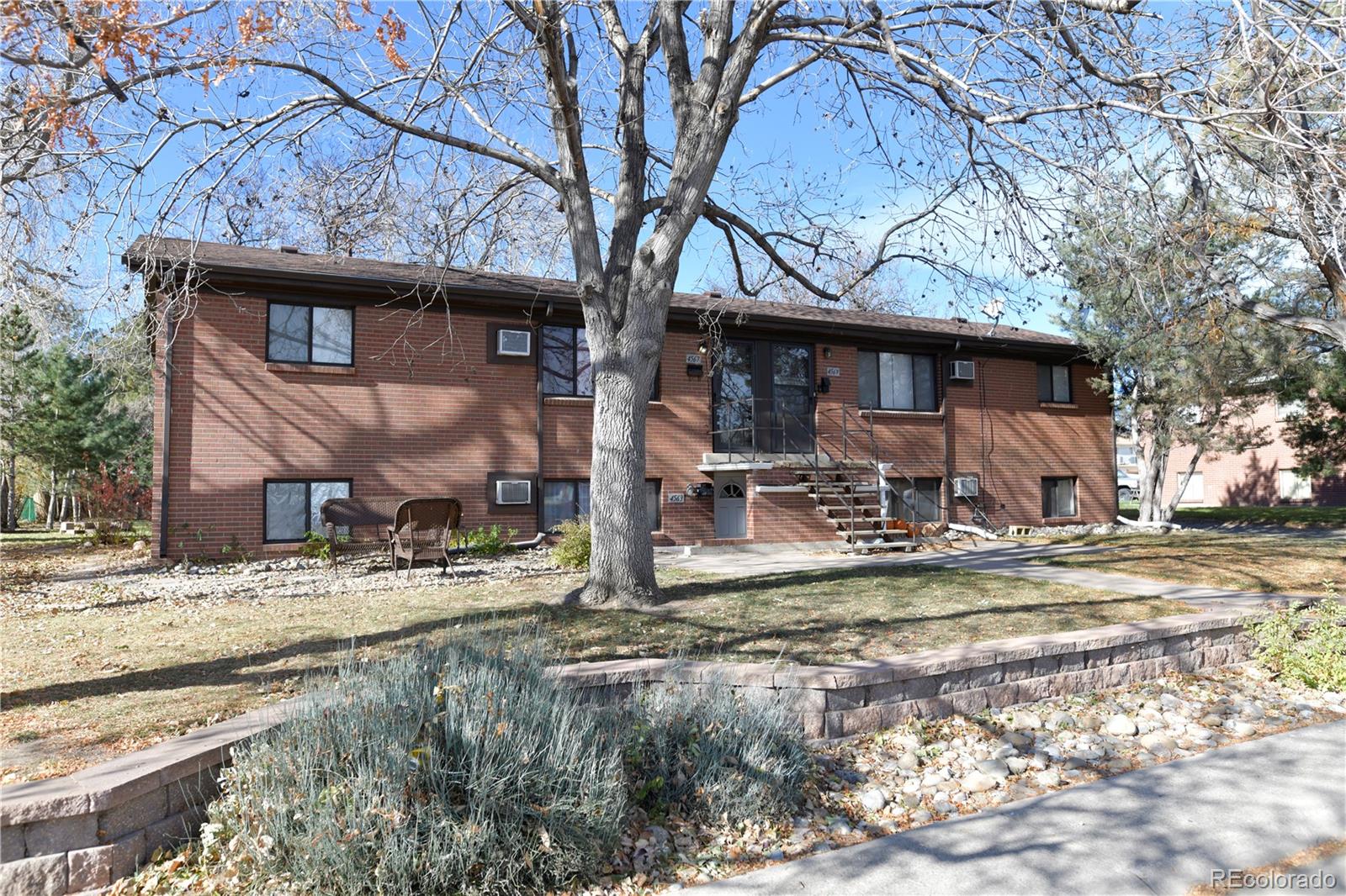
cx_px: 673
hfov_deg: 73.8
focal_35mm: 24
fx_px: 897
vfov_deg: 53.1
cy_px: 448
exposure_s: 1/320
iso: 64
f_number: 4.5
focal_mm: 24
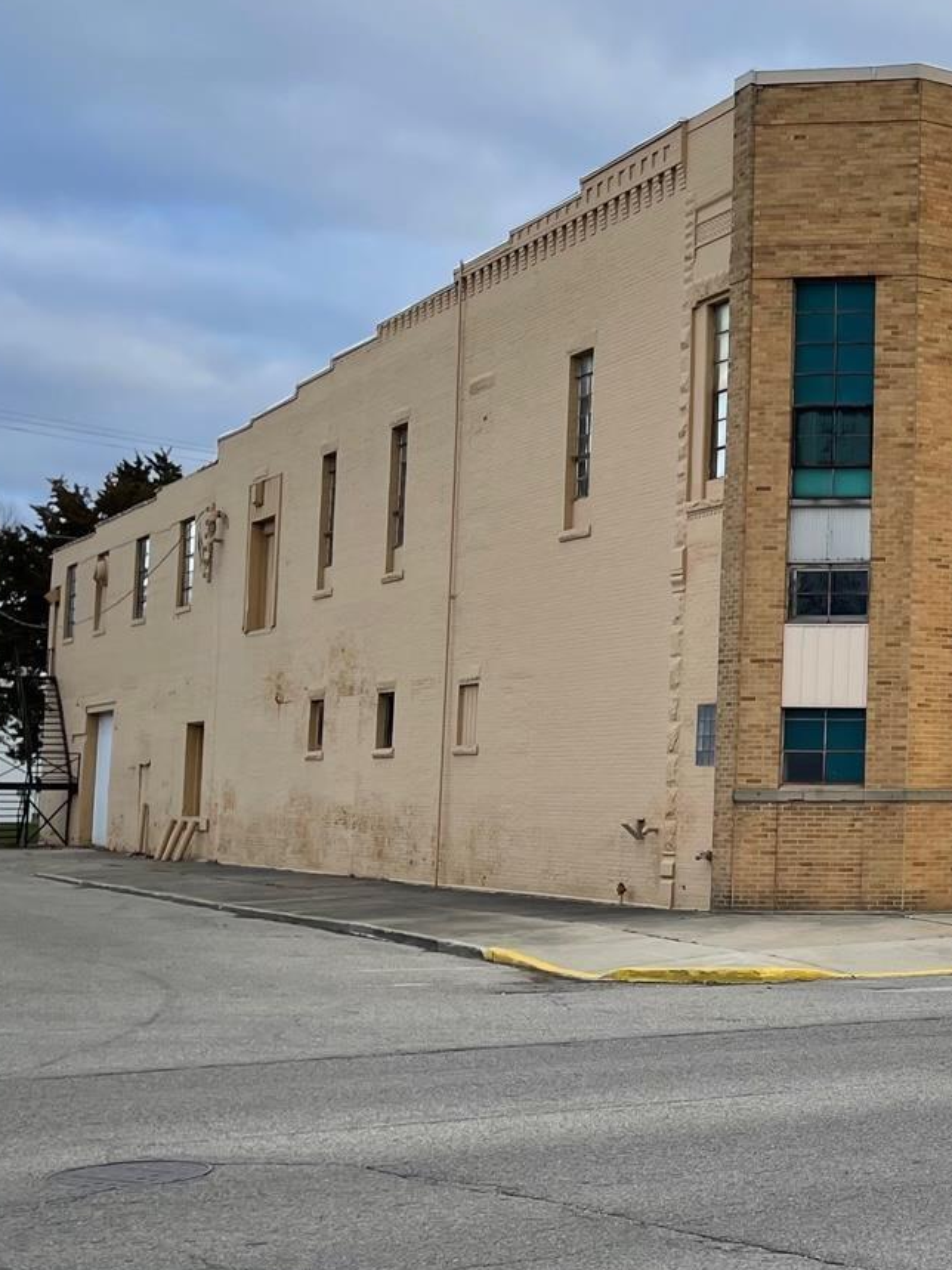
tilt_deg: +5.3
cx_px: 1258
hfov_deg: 21.6
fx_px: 2237
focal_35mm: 61
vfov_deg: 31.7
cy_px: 631
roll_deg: -0.6
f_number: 1.6
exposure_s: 1/615
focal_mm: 4.2
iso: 32
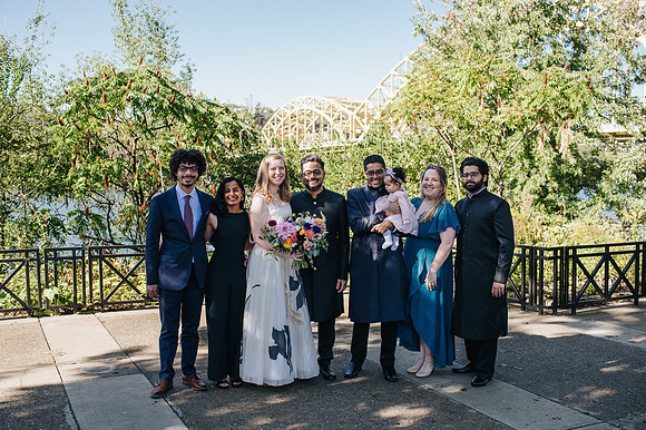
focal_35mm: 39
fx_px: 700
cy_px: 239
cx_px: 309
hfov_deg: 49.5
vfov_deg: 34.1
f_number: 3.2
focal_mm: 35
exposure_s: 1/640
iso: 160
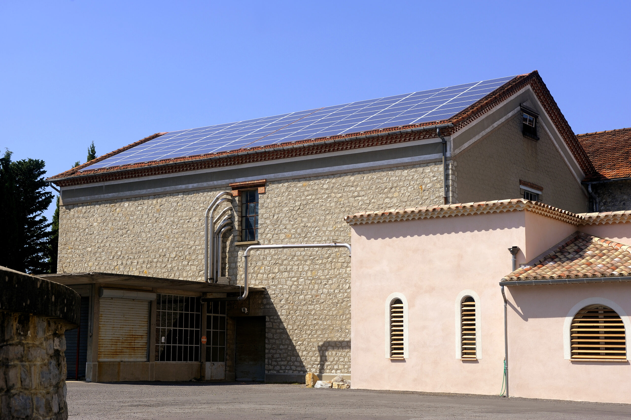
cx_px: 316
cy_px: 210
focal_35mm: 60
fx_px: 1051
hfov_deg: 33.4
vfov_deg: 22.6
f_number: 10
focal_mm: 60
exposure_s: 1/400
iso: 200
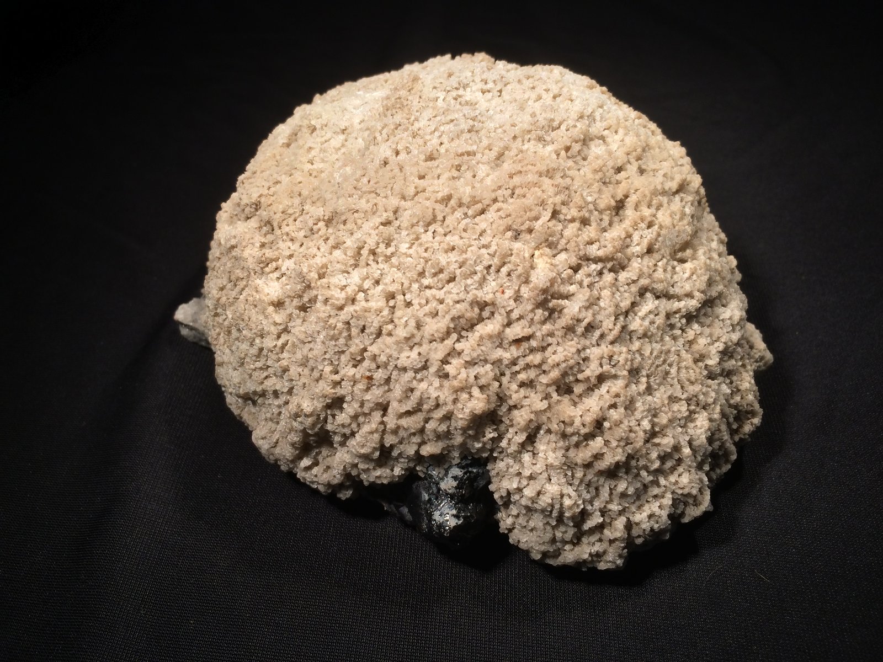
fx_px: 740
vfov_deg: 48.2
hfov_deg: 61.7
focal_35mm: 29
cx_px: 442
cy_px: 331
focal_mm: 4.15
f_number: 2.2
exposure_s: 1/173
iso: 32
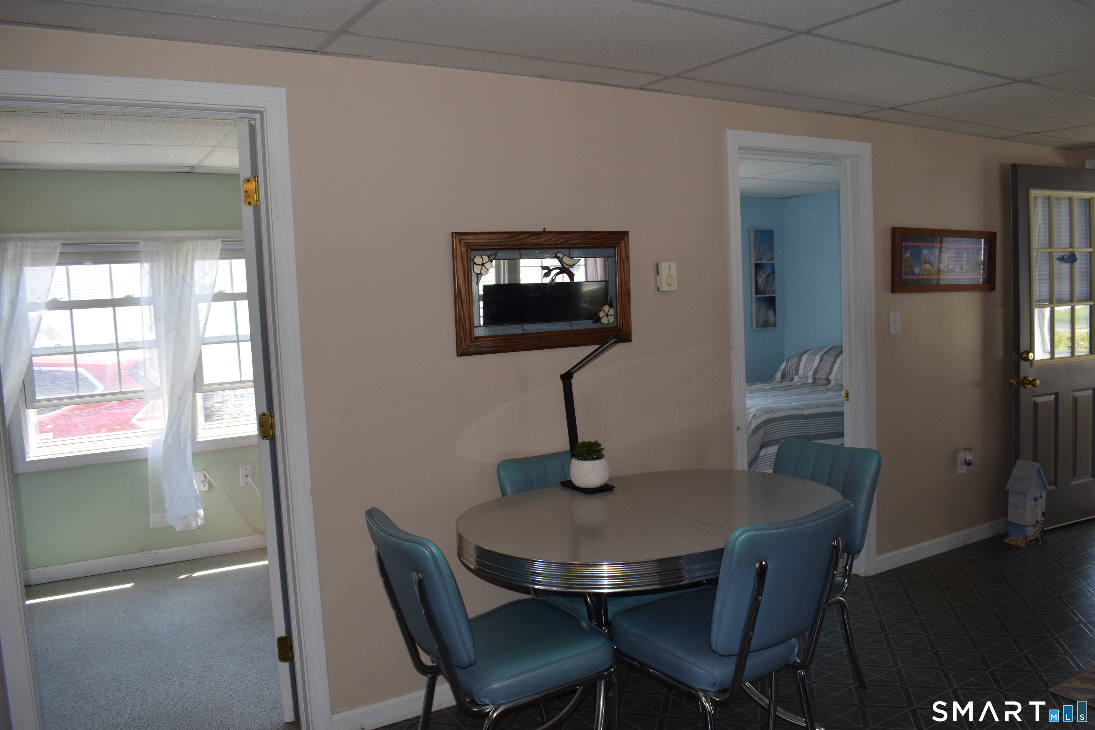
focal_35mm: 27
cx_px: 548
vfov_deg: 47.9
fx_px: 821
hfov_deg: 67.4
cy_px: 365
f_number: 5.6
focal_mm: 18
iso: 450
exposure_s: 1/125
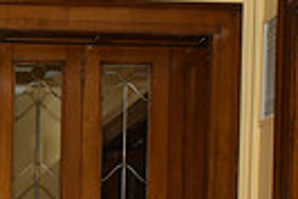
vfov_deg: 9.5
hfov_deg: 14.6
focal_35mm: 135
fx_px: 1119
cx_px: -69
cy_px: 397
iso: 1600
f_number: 8
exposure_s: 1/60
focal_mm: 31
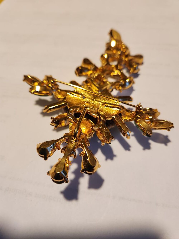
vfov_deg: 73.9
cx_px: 90
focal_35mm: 23
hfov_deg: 58.9
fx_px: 159
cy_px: 120
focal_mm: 5.4
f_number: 1.8
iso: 320
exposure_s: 1/100
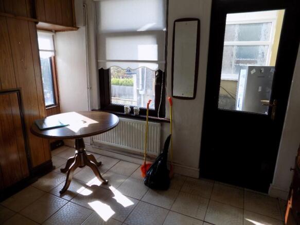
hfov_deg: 73.9
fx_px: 199
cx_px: 150
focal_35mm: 23
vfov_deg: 58.9
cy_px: 112
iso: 80
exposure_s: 1/80
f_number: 3.1
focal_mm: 4
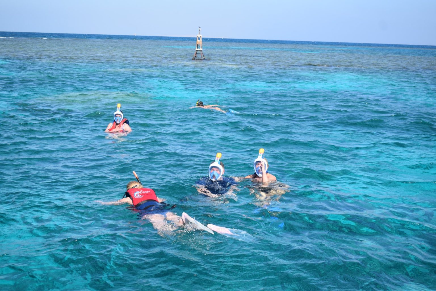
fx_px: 618
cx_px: 218
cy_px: 146
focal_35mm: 51
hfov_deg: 38.9
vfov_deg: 26.5
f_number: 6.3
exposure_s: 1/1600
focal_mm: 34
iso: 400
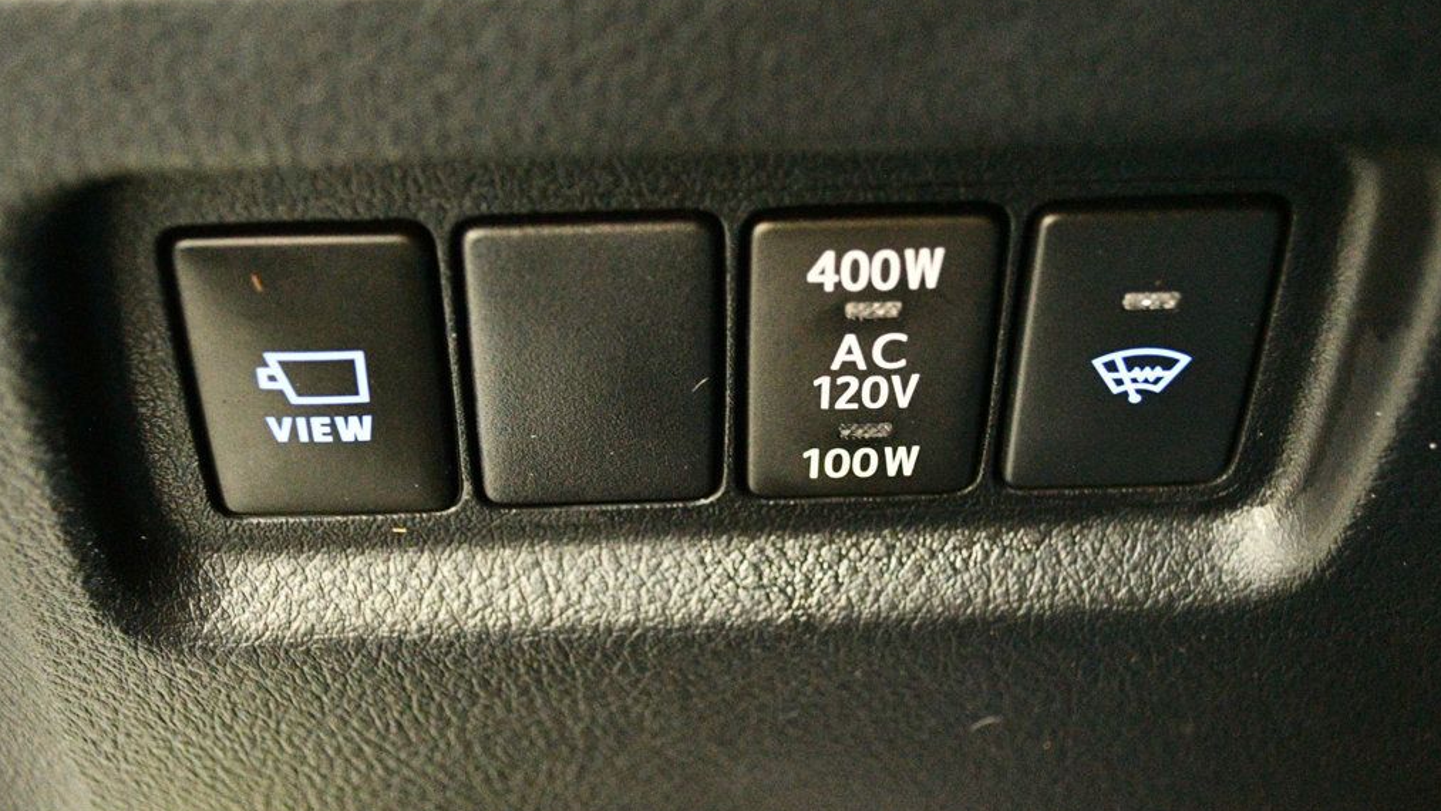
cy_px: 424
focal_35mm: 54
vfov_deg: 22.2
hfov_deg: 38.5
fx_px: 2063
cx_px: 717
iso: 12800
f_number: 5
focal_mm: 34
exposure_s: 1/40
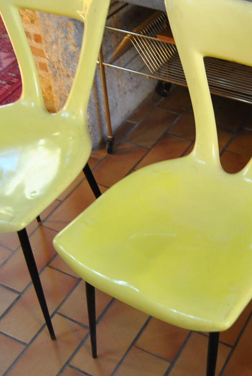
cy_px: 219
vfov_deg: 38.7
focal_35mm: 51
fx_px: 534
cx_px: 203
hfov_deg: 26.0
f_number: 3.5
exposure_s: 1/30
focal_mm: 20
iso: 250
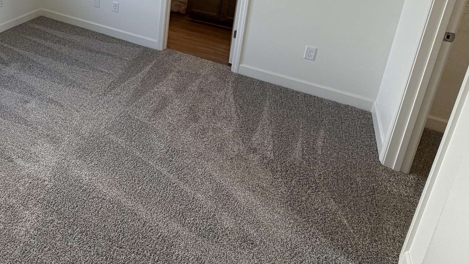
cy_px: -17
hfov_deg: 61.2
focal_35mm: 28
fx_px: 348
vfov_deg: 36.1
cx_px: 81
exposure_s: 1/120
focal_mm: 2.22
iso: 64
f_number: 2.2
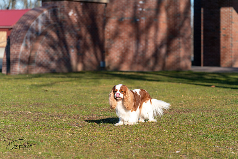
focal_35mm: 117
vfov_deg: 11.7
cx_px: 119
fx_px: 774
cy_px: 80
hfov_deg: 17.5
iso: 100
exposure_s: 1/1000
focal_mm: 117
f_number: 4.5
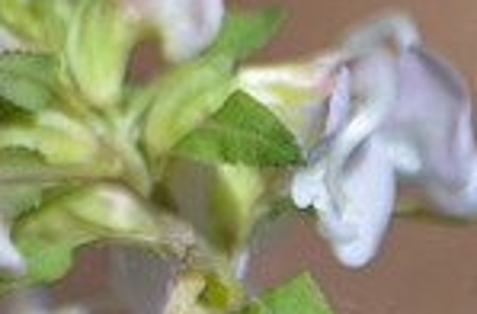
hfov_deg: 1.2
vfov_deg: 0.8
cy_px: 378
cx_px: 560
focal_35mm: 1757
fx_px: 23183
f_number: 5.6
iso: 640
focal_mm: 300
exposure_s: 1/1000
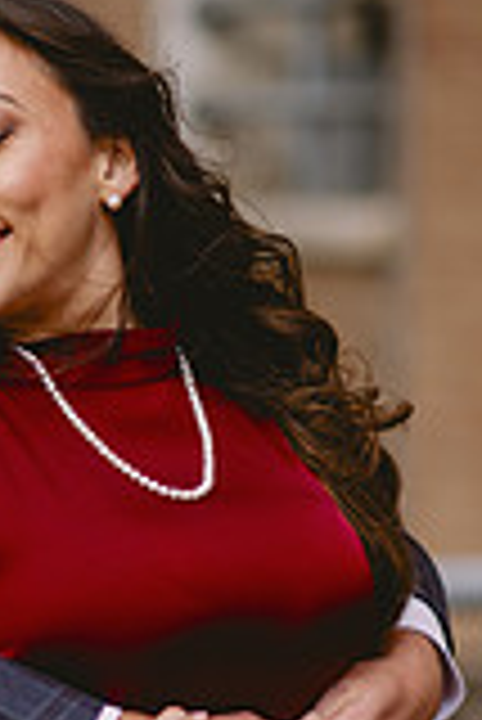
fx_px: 4789
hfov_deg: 5.7
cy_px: 765
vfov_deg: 8.5
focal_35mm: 239
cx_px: -104
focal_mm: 85
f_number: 2
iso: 200
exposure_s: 1/1250
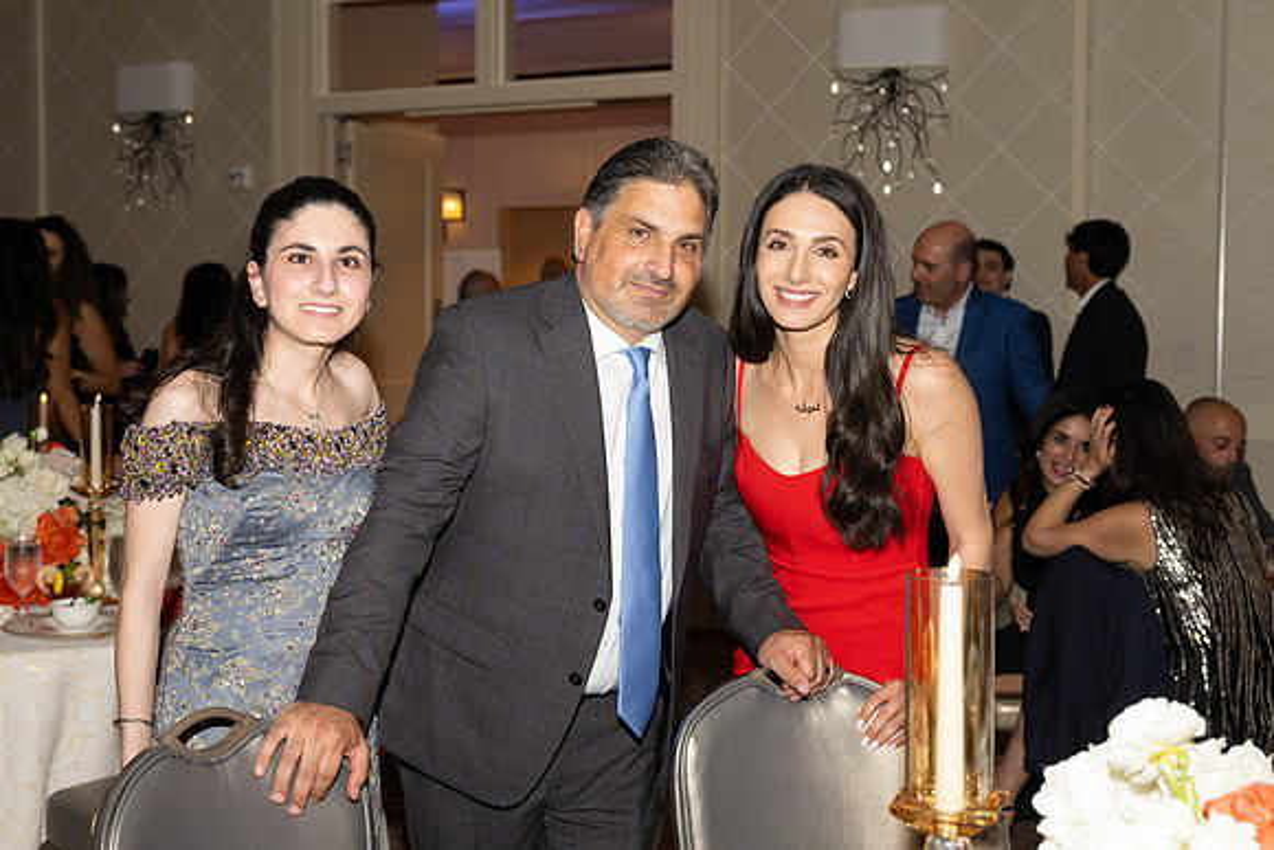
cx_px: 637
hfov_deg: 38.9
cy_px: 425
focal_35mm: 51
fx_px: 1805
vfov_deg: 26.5
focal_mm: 51
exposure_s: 1/100
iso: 800
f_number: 5.6
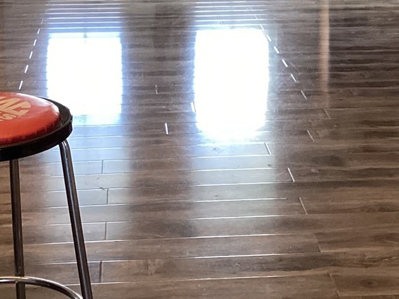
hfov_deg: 22.3
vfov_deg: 15.8
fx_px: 1014
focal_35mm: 88
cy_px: -102
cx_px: 201
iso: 200
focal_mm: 3.3
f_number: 2.4
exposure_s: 1/60
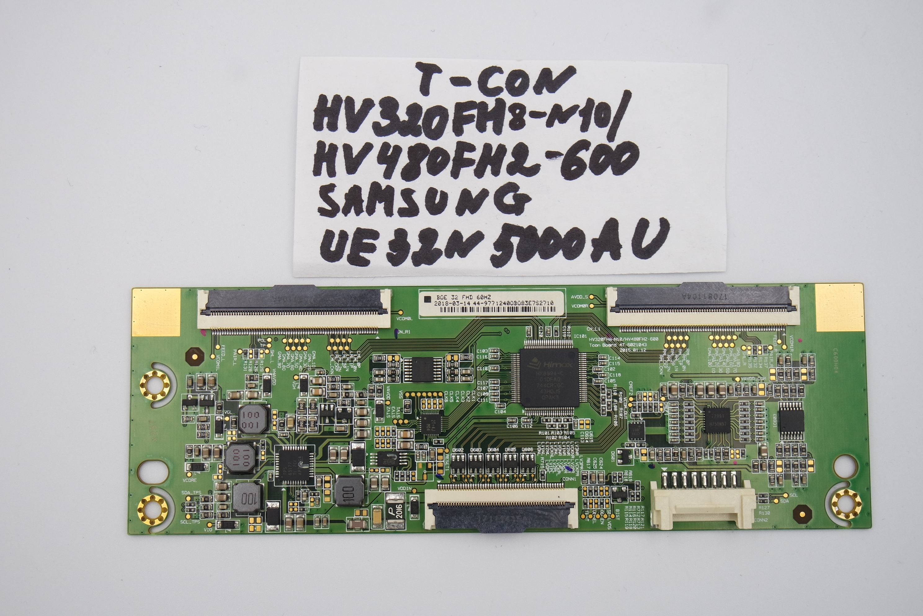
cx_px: 462
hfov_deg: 41.1
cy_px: 308
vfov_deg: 28.1
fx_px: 1231
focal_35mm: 48
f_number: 5
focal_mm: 18
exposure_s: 1/125
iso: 160
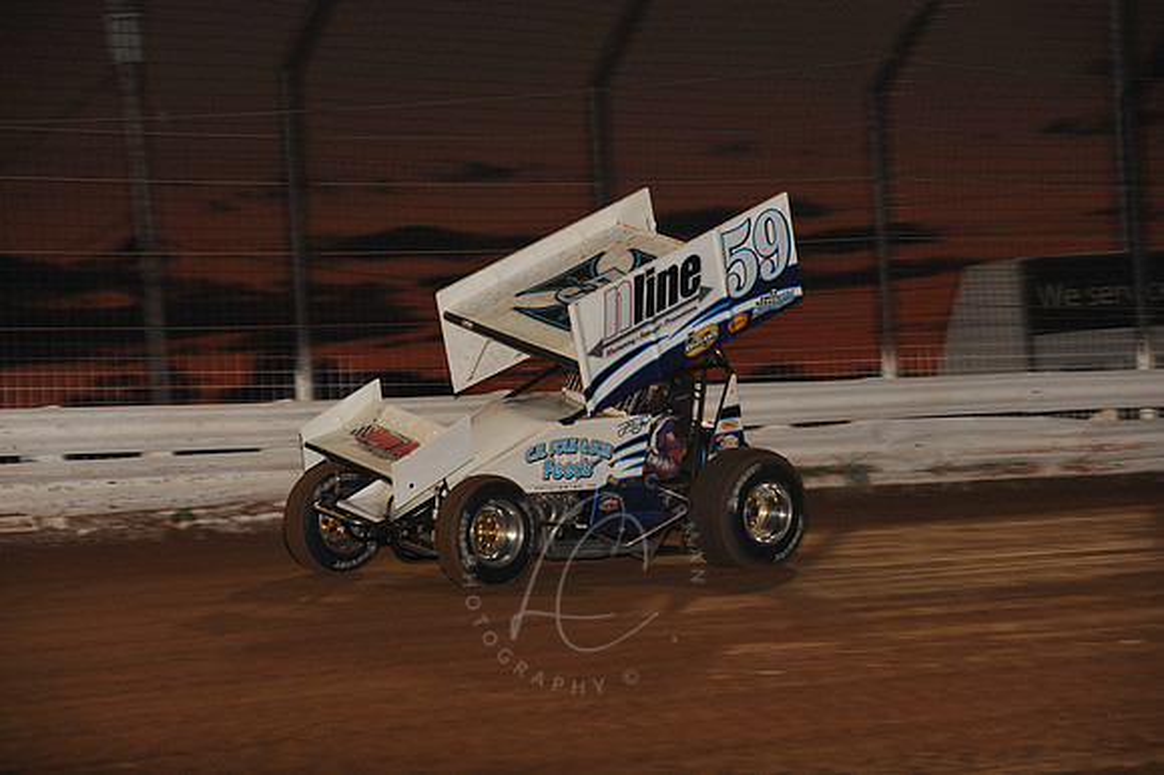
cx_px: 582
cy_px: 388
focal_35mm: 135
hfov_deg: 15.2
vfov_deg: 10.1
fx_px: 4362
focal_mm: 135
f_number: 6.3
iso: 640
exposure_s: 1/320
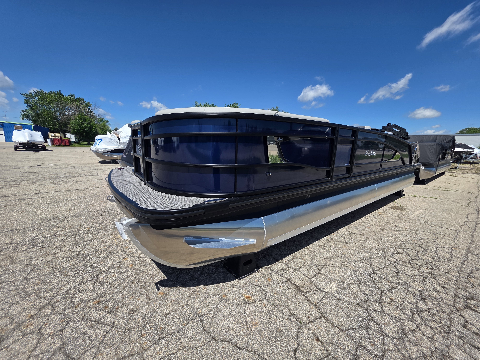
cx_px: 240
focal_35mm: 13
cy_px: 180
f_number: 1.9
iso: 40
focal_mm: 2.2
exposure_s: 1/2760
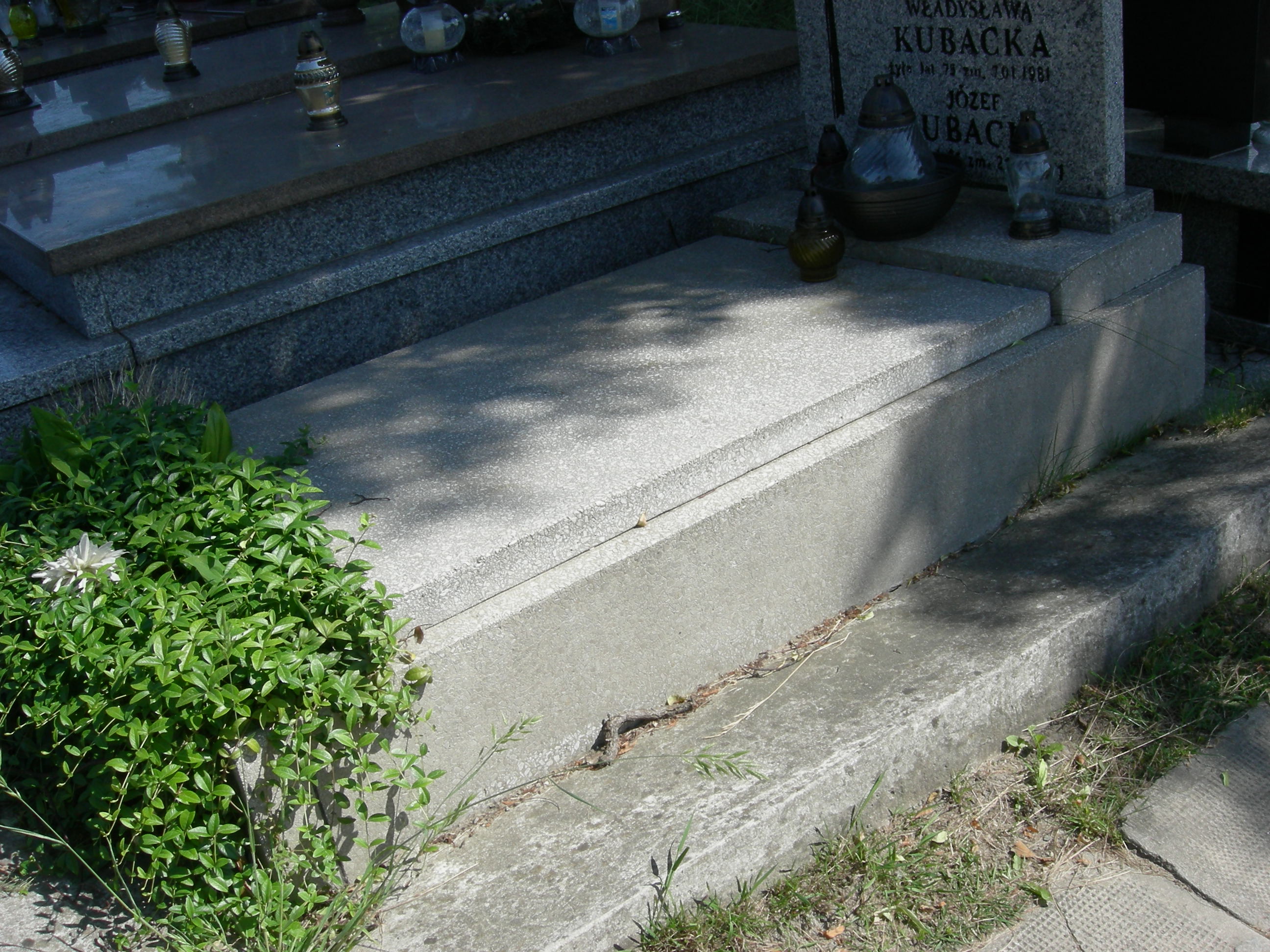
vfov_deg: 39.7
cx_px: 635
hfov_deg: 51.4
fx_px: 1321
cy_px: 476
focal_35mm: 36
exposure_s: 1/205
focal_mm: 7.5
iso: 64
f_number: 6.8
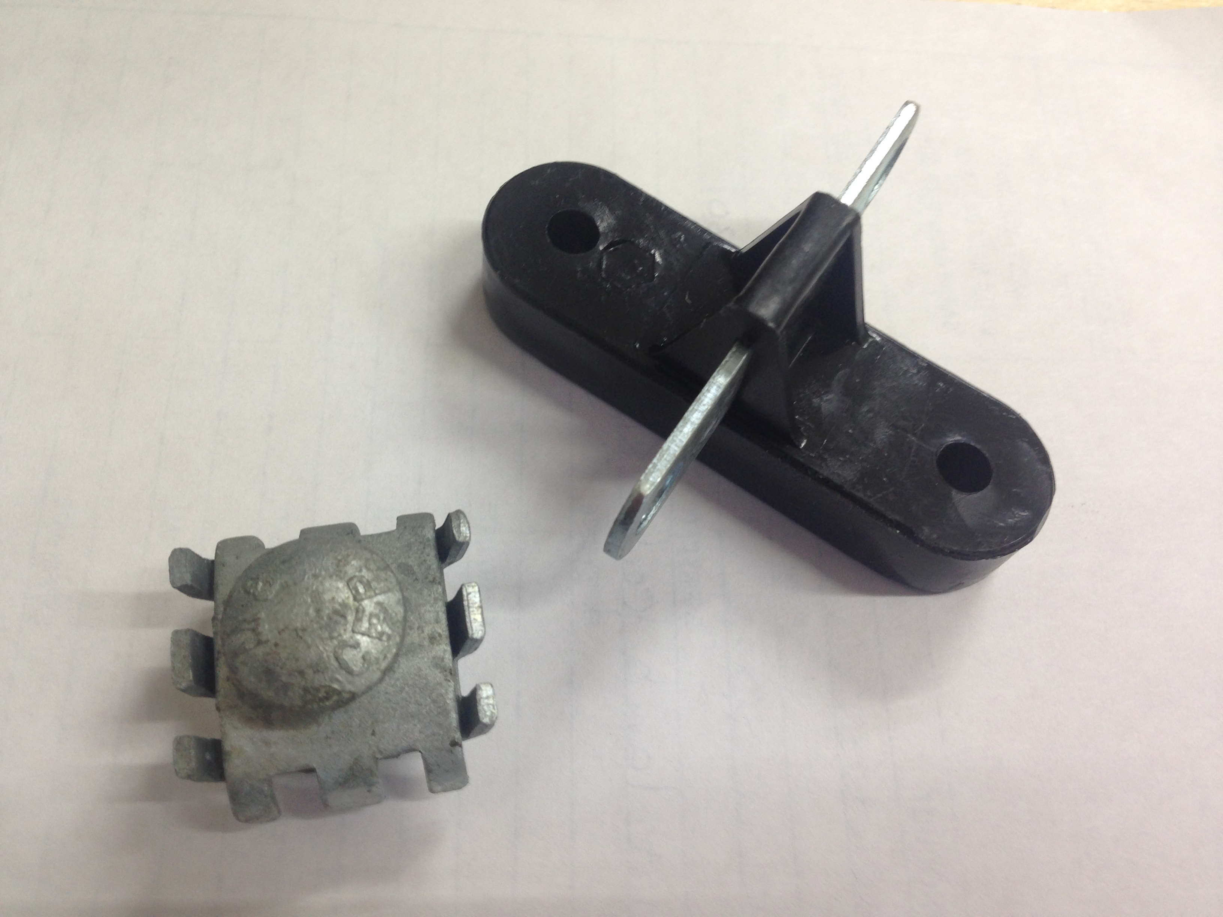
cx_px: 612
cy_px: 458
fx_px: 1166
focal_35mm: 33
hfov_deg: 55.4
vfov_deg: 42.9
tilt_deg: -66.2
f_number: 2.4
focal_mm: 4.12
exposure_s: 1/30
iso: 50
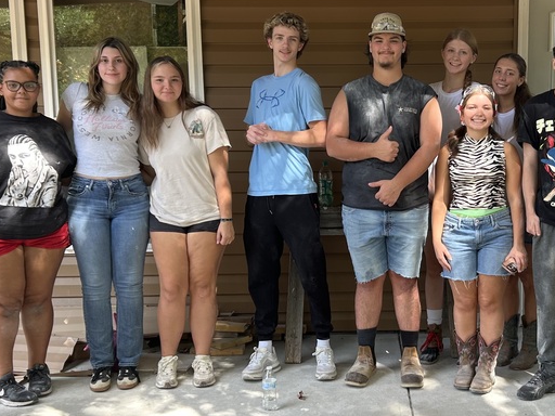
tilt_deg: -8.6
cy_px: 235
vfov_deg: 28.0
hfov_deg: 36.4
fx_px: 834
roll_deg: +0.3
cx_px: 372
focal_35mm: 52
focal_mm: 5.7
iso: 40
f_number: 1.5
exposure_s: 1/230
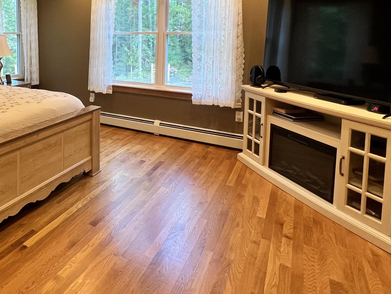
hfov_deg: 62.4
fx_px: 294
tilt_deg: -5.3
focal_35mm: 26
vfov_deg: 50.2
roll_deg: -0.6
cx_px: 86
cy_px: 63
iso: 250
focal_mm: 1.57
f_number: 1.8
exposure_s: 1/120
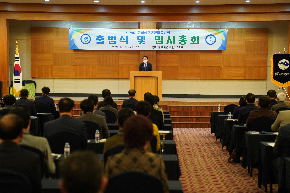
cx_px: 145
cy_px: 96
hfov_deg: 28.8
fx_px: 564
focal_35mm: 70
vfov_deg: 19.5
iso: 3200
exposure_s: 1/160
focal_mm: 70
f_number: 2.8
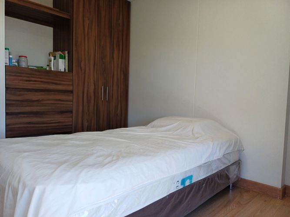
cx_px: 145
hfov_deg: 69.4
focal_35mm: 25
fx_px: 209
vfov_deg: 54.9
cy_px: 108
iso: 64
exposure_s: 1/100
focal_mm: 4.65
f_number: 1.8
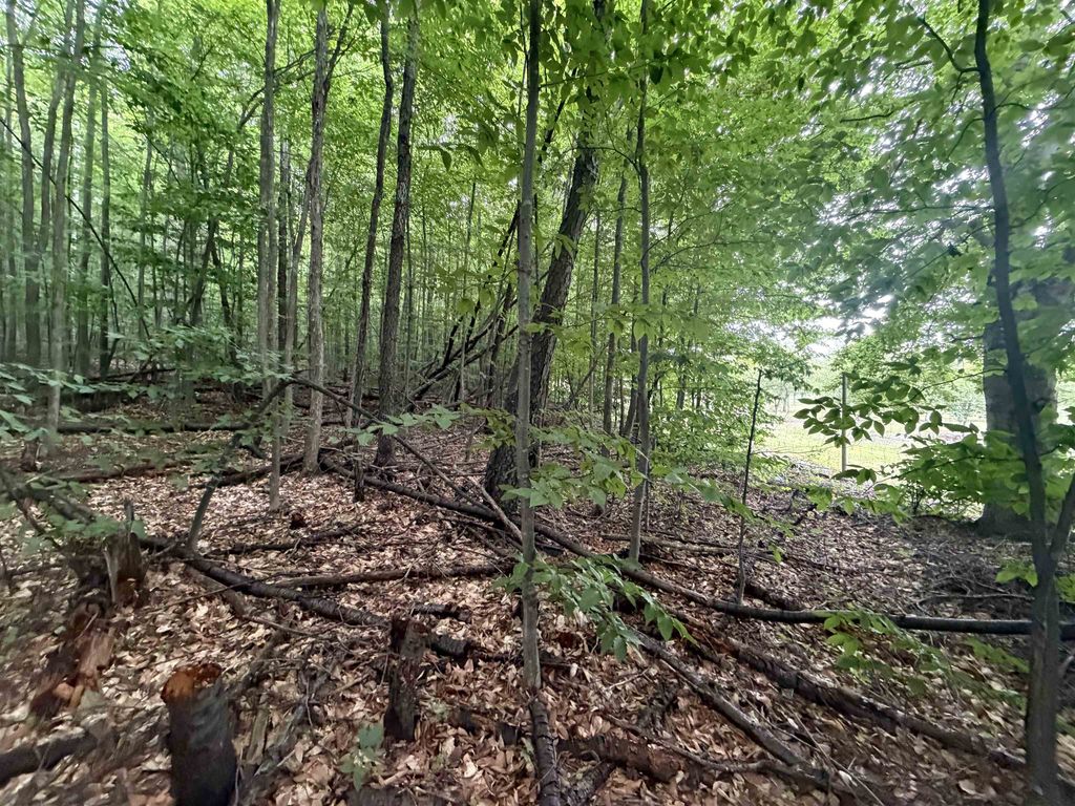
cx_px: 538
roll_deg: +1.3
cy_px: 403
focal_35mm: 14
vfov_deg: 85.7
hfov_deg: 102.1
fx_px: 435
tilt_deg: +0.7
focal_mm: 2.22
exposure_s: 1/60
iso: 800
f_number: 2.2
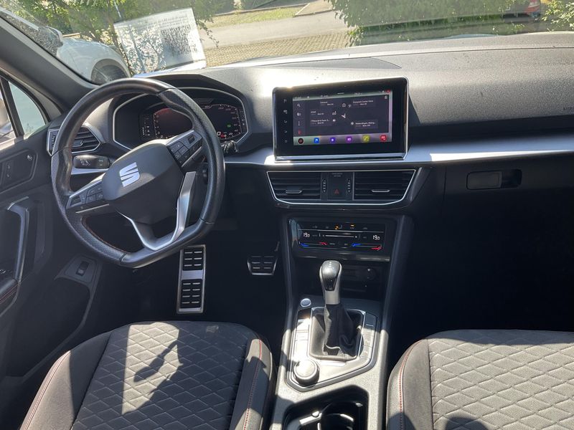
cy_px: 215
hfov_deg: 61.7
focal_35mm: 29
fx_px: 481
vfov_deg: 48.2
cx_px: 287
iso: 16
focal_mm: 3
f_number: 1.8
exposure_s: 1/122
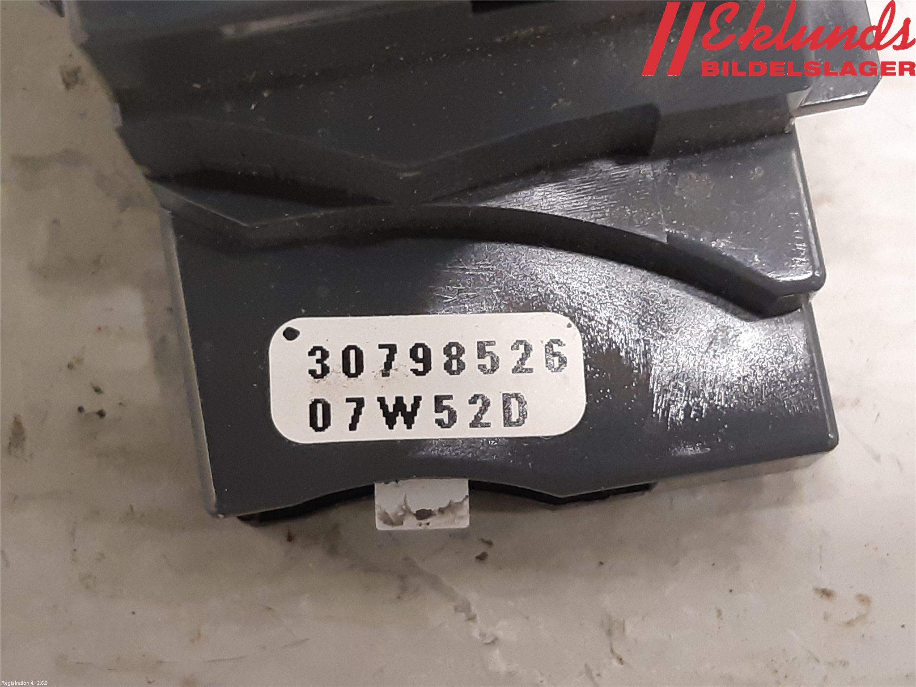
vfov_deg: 53.1
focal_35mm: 26
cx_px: 458
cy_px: 344
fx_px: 688
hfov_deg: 67.3
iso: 250
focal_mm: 3.93
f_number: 1.7
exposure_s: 1/25
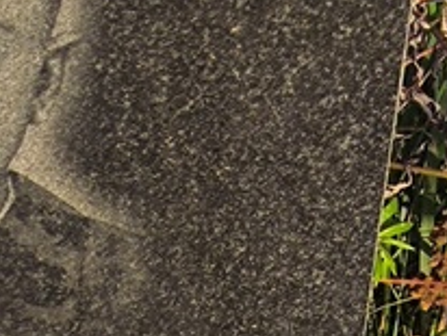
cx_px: -38
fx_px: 2508
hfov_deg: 10.1
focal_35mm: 194
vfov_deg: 7.5
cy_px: 574
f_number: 1.7
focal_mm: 4.71
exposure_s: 1/1247
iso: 50
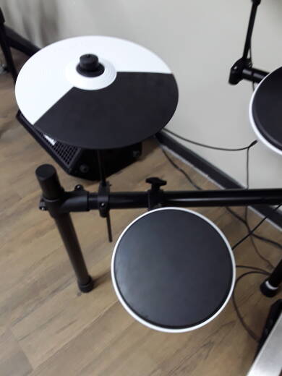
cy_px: 188
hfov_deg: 51.4
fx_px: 293
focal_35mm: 27
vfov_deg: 65.3
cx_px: 141
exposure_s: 1/15
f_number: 1.9
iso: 100
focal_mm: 2.91
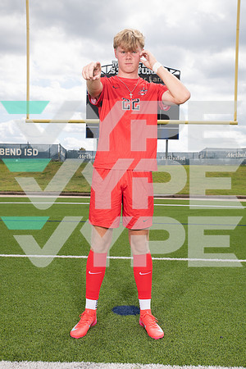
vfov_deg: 48.5
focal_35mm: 40
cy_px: 184
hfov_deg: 33.4
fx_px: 410
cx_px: 123
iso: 125
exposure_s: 1/400
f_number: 7.1
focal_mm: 40
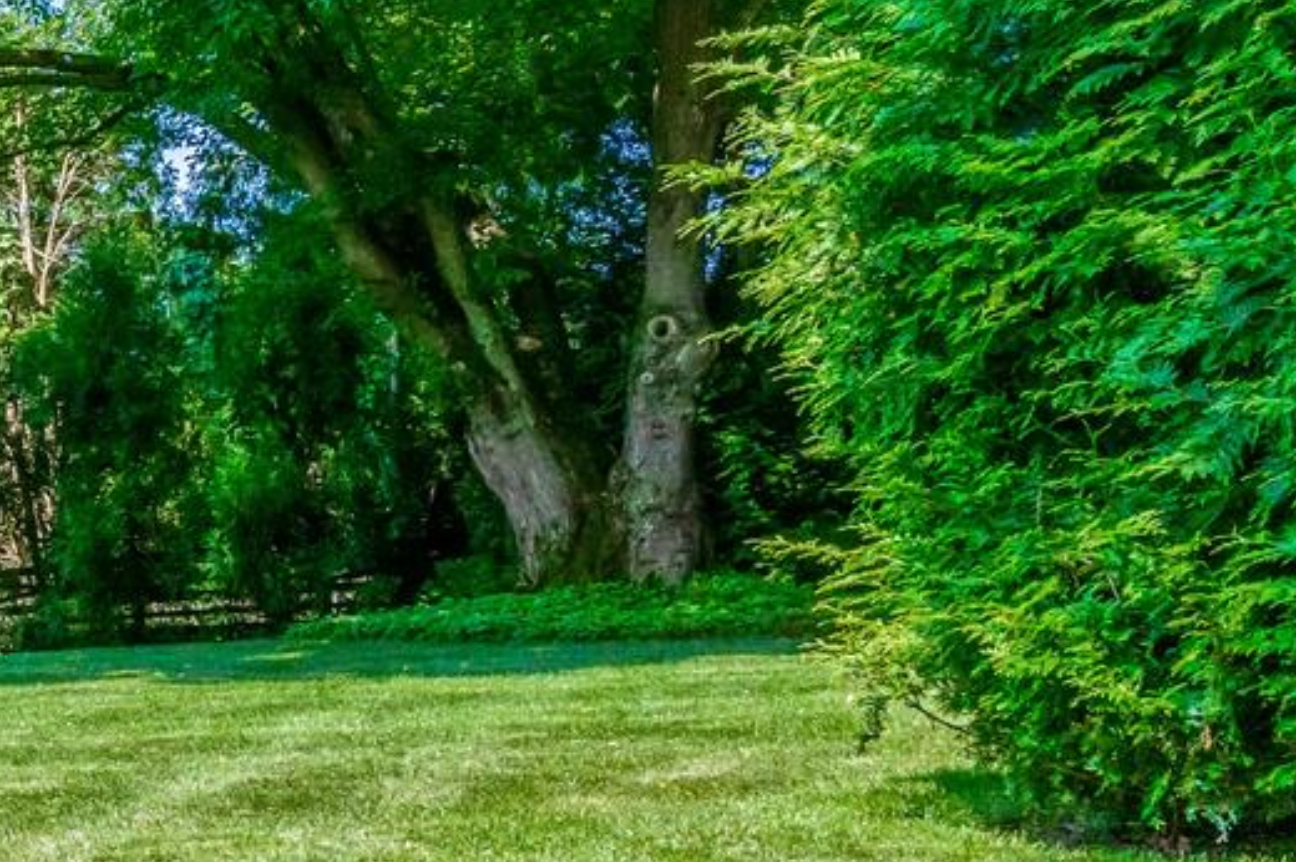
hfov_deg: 21.5
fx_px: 2410
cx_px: -942
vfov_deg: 20.3
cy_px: 417
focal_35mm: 67
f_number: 8
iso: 1250
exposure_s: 1/1250
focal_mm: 17
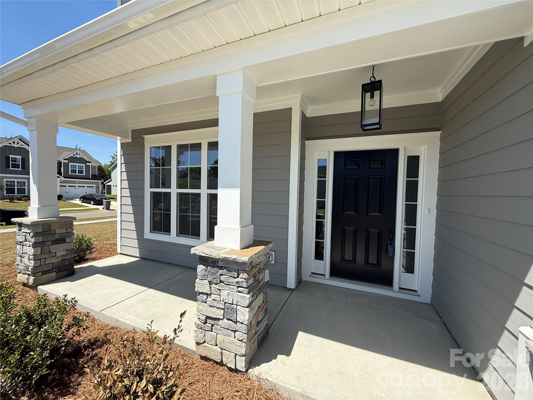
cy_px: 200
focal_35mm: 14
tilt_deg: -0.2
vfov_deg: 85.7
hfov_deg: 102.1
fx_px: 216
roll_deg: -1.8
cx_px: 266
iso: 64
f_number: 2.2
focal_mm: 2.22
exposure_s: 1/1339
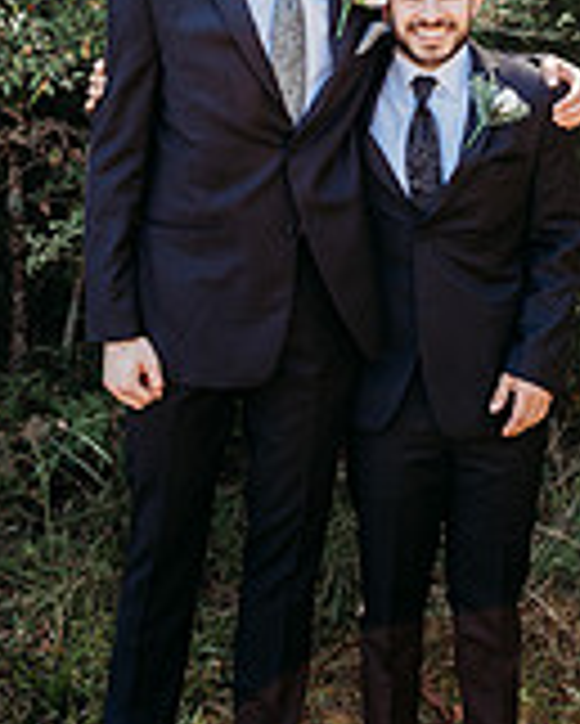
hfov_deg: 24.1
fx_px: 1351
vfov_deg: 28.9
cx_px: 396
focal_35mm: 63
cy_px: 81
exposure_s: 1/400
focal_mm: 24
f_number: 2.8
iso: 125
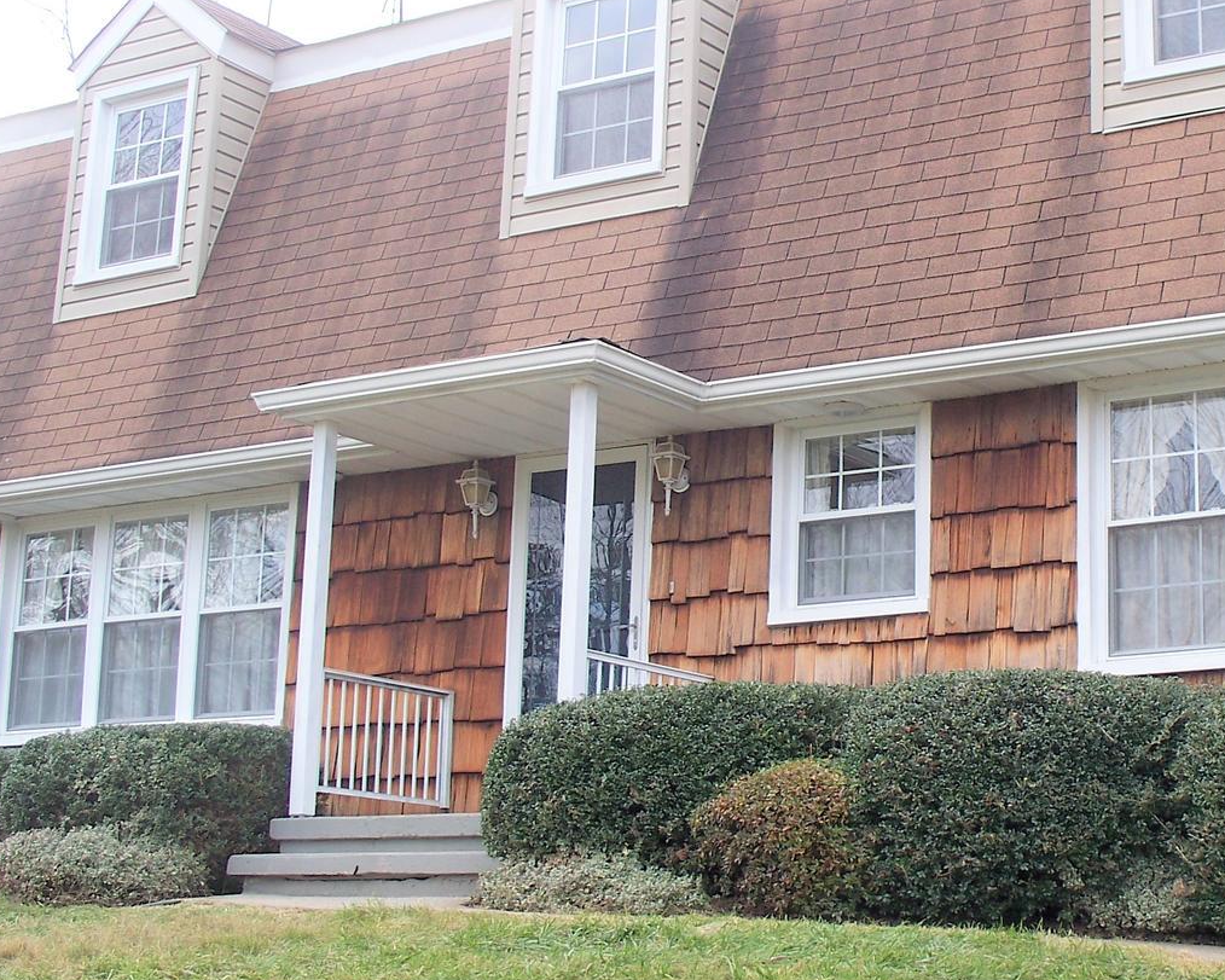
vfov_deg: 21.5
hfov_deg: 26.4
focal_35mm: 71
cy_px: 356
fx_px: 2574
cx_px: 952
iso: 64
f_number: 2.8
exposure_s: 1/160
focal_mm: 7.54
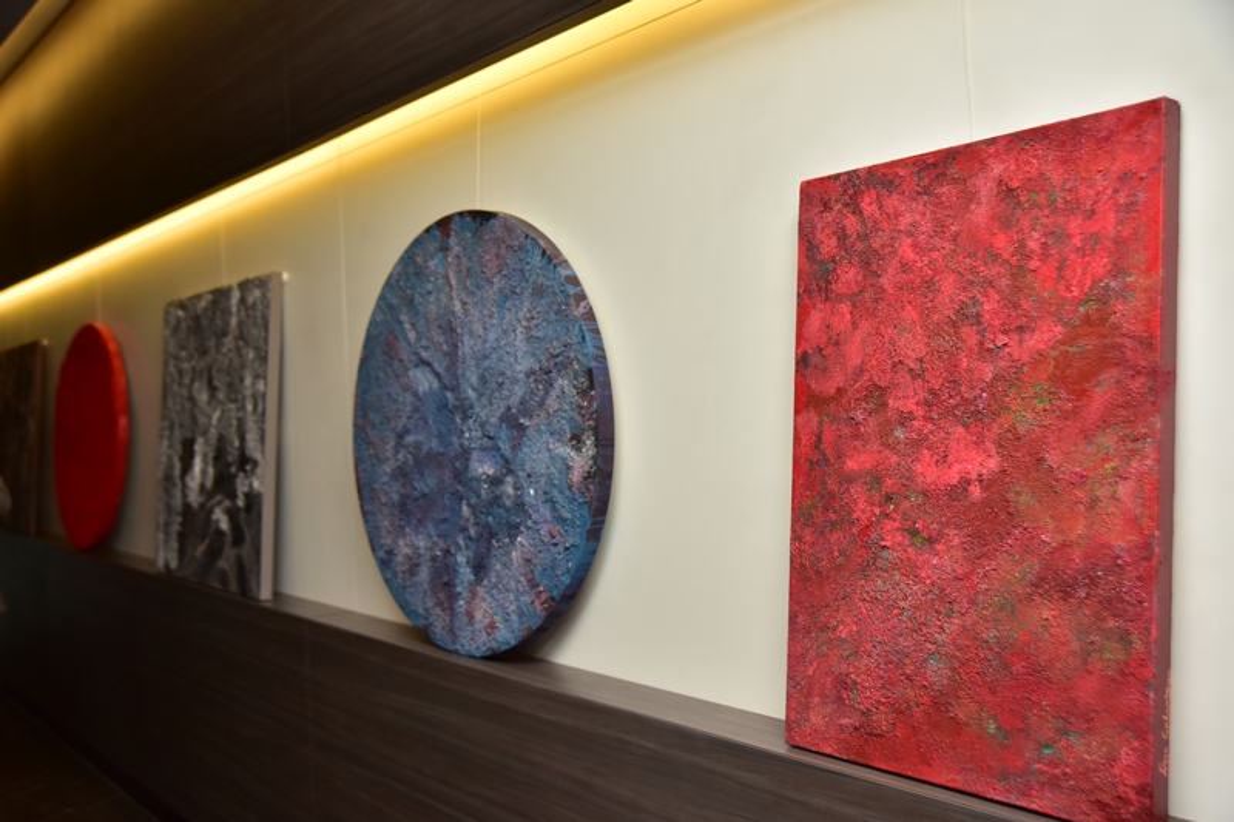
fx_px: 1165
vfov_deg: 38.9
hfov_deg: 55.8
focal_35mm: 34
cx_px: 617
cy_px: 411
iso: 500
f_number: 3.5
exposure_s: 1/125
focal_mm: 34
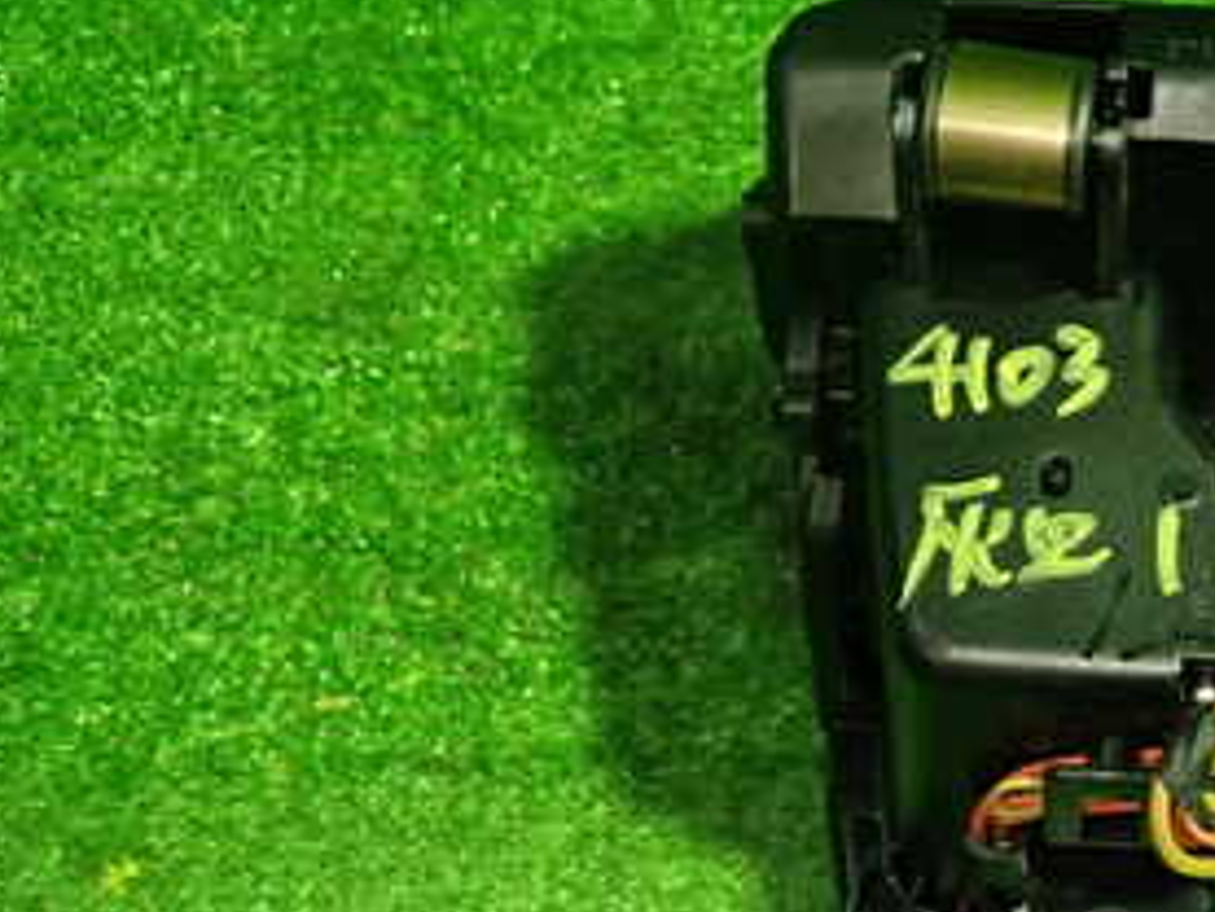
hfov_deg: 27.6
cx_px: 1285
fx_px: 2282
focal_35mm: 65
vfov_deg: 22.6
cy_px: 531
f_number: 2.3
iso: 400
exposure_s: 1/30
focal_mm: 5.4
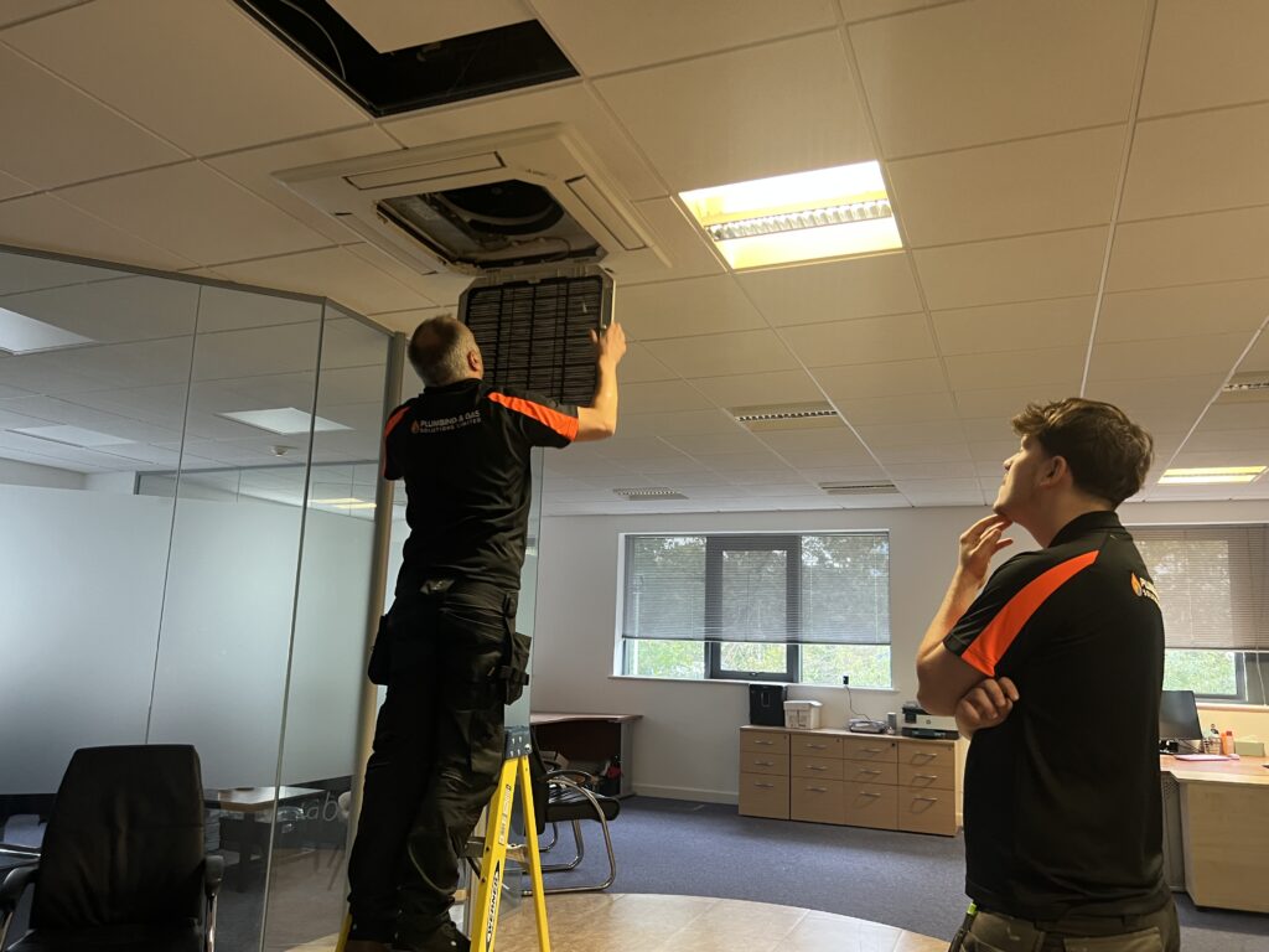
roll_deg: -1.7
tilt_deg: +10.0
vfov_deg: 53.1
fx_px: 953
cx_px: 634
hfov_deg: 67.3
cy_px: 476
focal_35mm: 26
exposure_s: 1/50
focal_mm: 5.7
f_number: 1.5
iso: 250
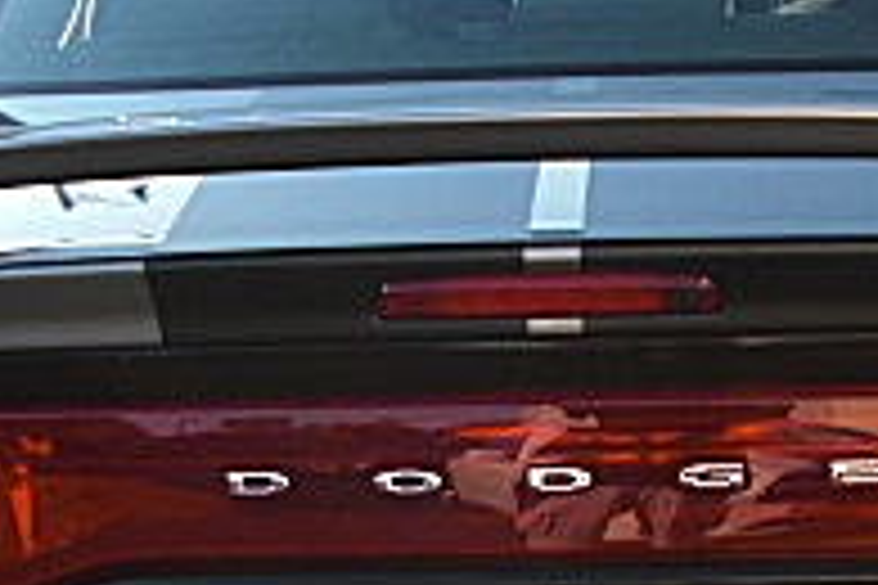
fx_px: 3000
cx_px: 639
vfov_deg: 11.1
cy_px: 428
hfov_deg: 16.6
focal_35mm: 123
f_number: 2.8
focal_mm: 6.3
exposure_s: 1/125
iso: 50
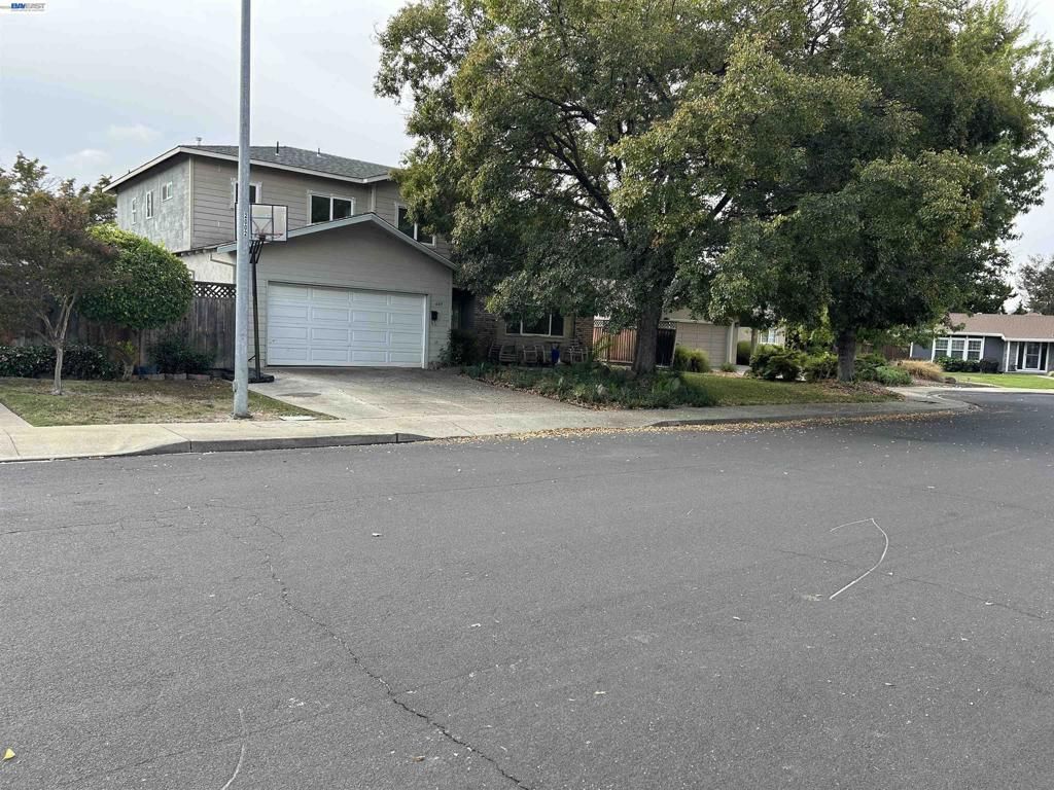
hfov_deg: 67.3
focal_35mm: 26
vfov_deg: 53.1
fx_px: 792
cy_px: 395
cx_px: 527
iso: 50
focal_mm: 5.7
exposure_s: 1/575
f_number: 1.5
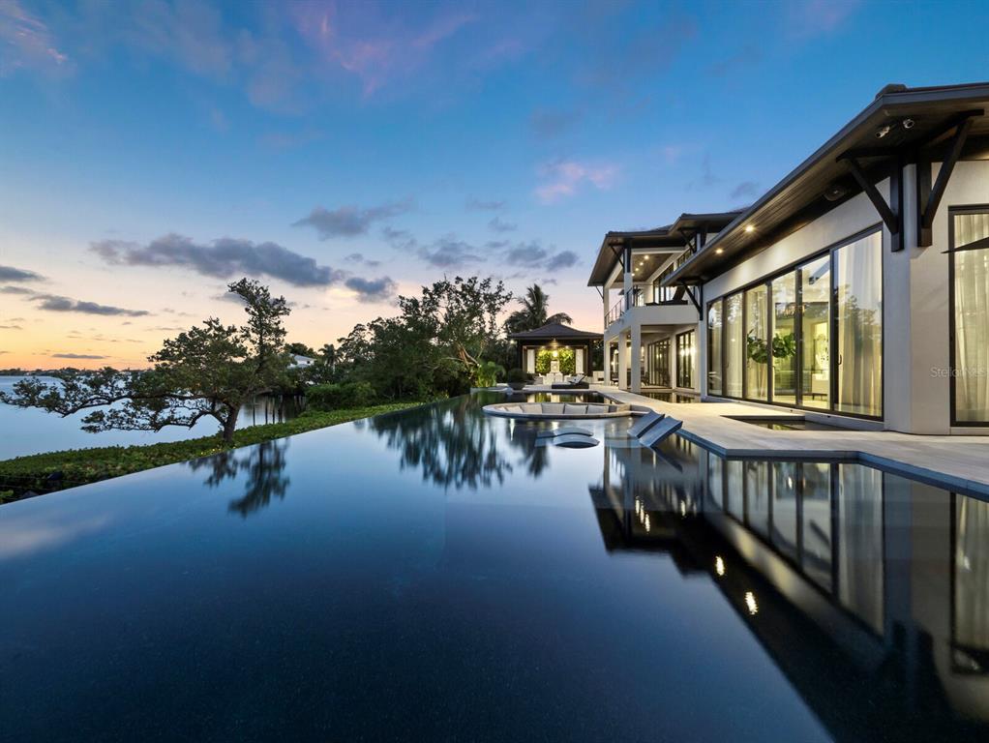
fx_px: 400
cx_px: 494
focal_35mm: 14
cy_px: 372
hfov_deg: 102.0
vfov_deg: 85.7
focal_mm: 7
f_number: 11
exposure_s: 3.2
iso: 500
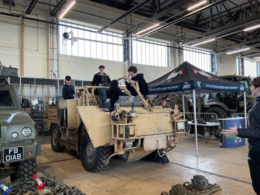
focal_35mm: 29
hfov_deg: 61.7
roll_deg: +1.2
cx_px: 130
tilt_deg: +1.9
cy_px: 98
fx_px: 218
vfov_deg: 48.2
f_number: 1.8
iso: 50
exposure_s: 1/120
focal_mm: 3
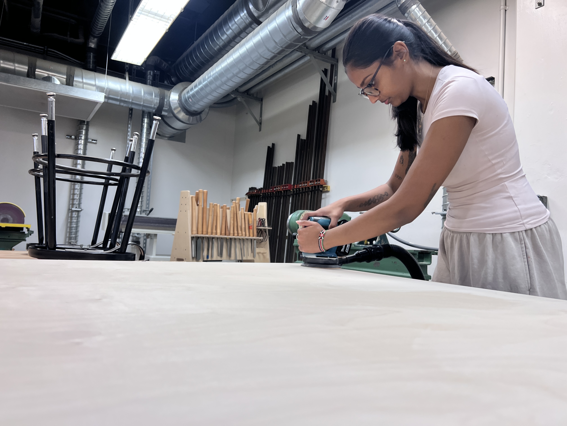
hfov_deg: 67.3
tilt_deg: +3.6
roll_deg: -3.2
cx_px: 284
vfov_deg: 53.1
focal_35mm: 26
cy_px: 213
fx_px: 426
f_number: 1.5
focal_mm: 5.7
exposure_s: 1/120
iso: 125
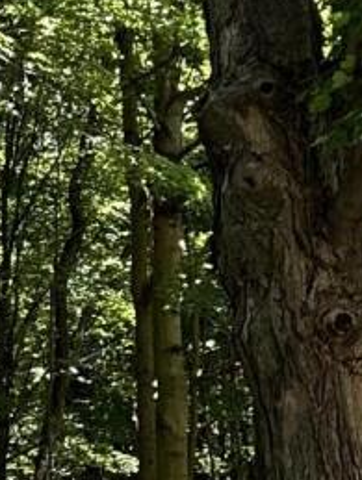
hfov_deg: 7.0
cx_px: -800
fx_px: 2573
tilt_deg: +9.9
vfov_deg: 10.6
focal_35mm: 185
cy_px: -24
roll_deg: -0.2
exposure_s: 1/121
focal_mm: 6.86
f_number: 1.78
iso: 64
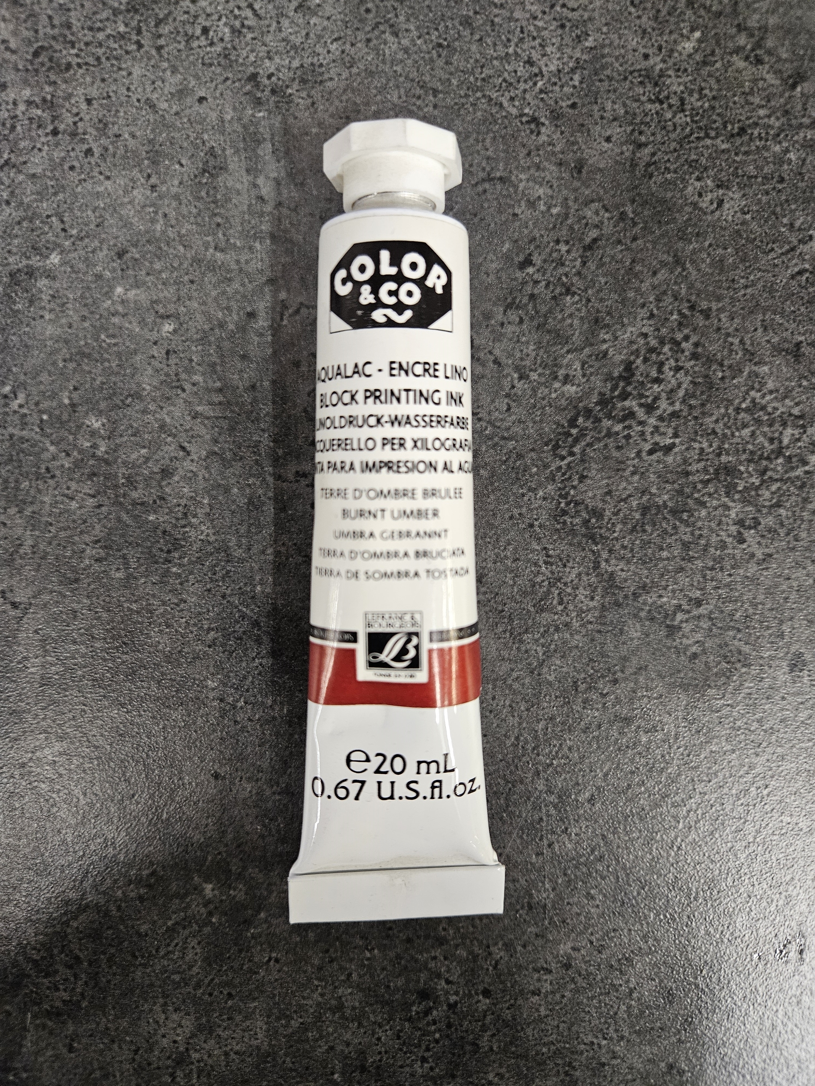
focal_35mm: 23
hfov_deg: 58.9
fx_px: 722
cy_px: 543
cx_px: 408
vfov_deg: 73.9
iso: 1000
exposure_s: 1/100
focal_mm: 5.4
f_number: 1.8
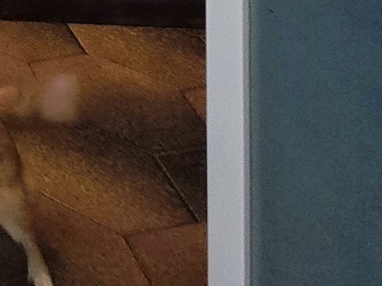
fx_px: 762
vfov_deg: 13.6
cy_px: -439
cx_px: -579
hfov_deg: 14.4
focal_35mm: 69
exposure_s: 1/33.3
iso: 100
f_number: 1.8
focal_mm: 2.03
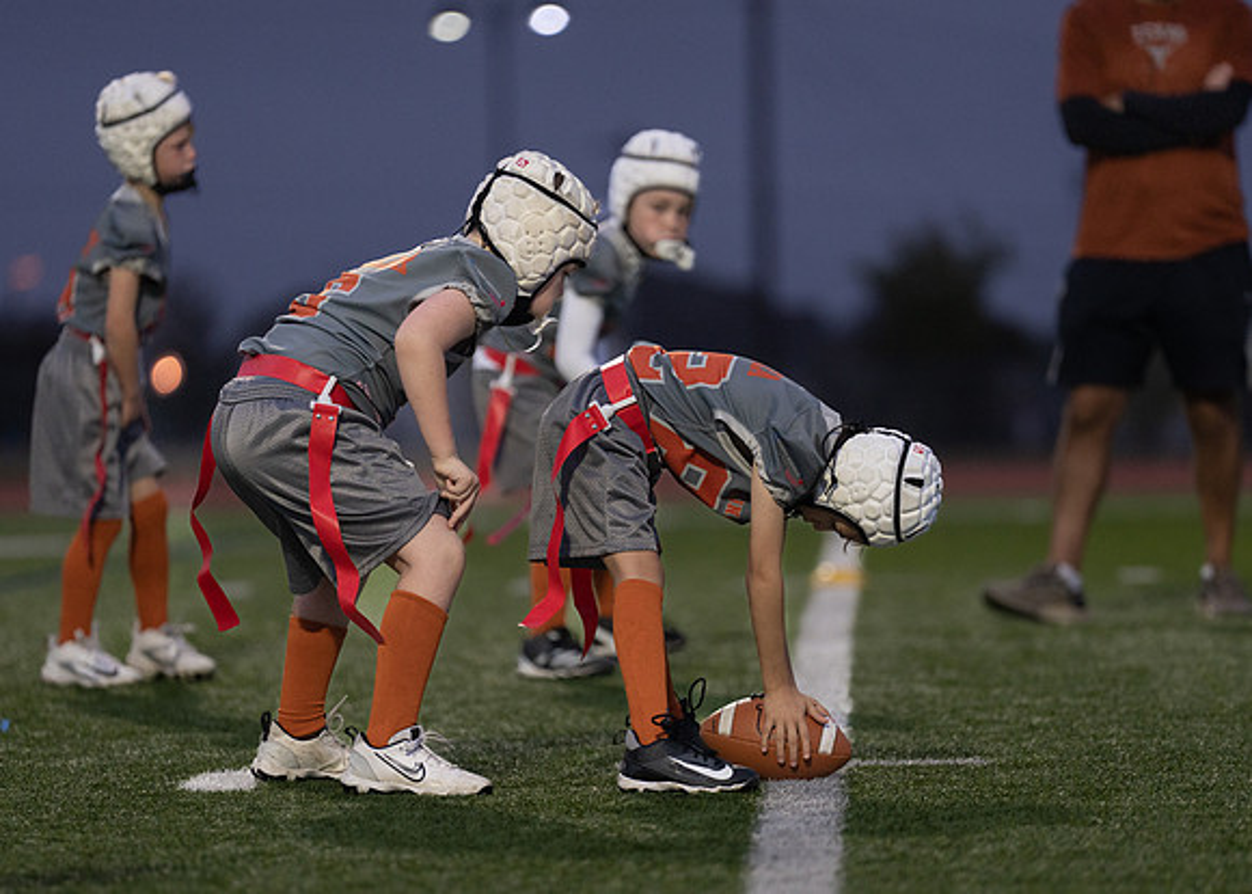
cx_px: 648
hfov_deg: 8.0
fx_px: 8919
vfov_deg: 5.7
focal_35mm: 251
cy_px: 521
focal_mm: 200
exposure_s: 1/800
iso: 1250
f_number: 2.8
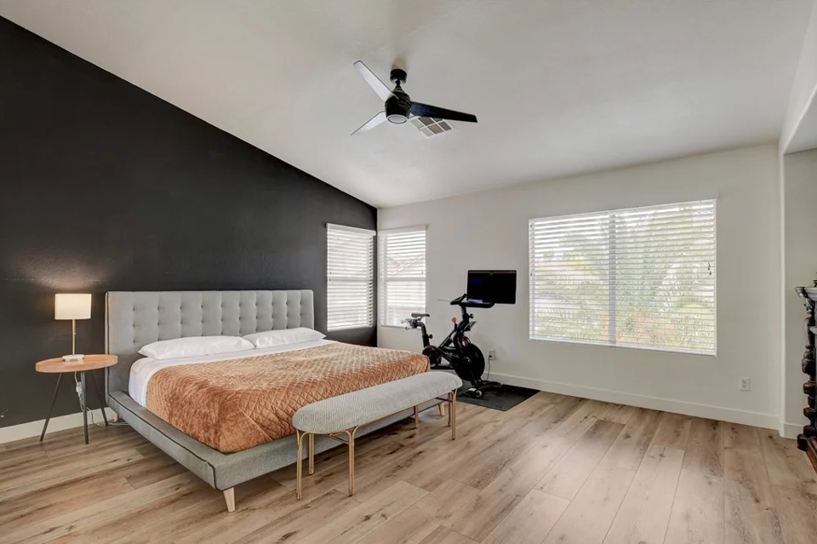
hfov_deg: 96.7
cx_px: 426
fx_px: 363
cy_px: 289
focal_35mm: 16
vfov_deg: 73.6
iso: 400
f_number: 9
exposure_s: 1/40
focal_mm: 10
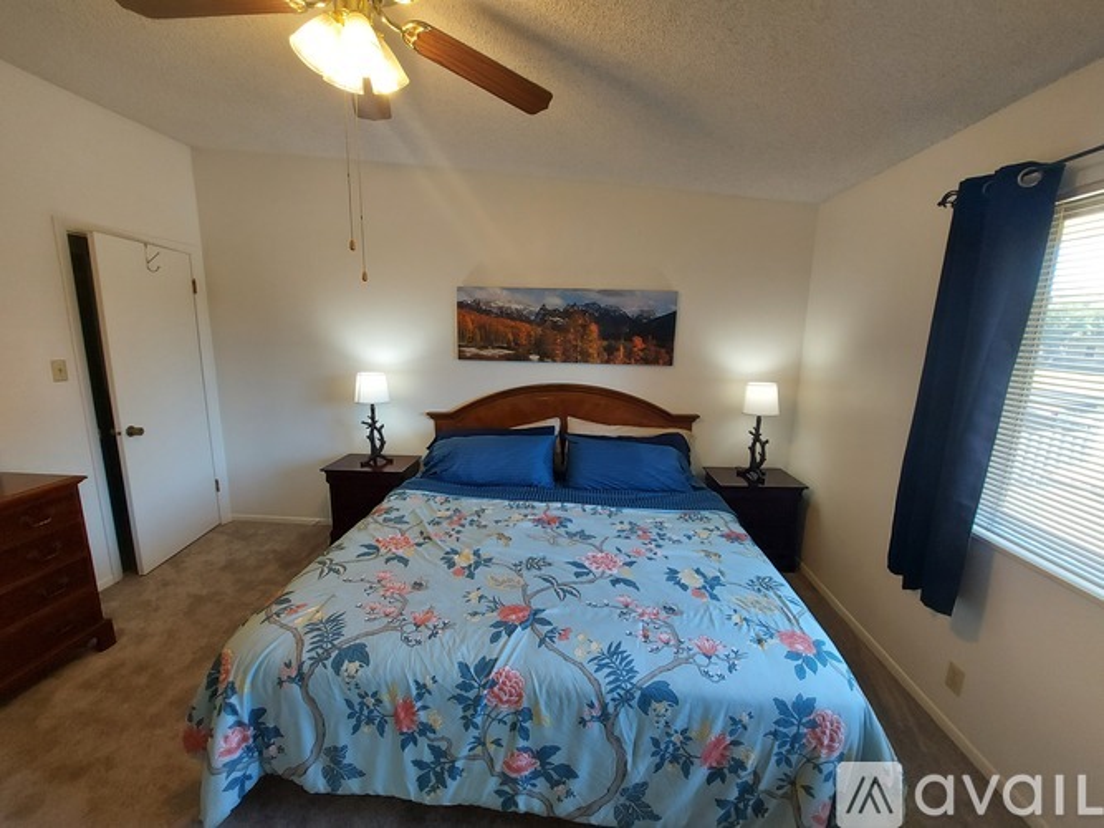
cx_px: 552
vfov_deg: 89.9
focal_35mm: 13
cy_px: 414
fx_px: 415
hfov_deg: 106.2
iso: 100
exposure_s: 1/60
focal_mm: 1.74
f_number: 2.2
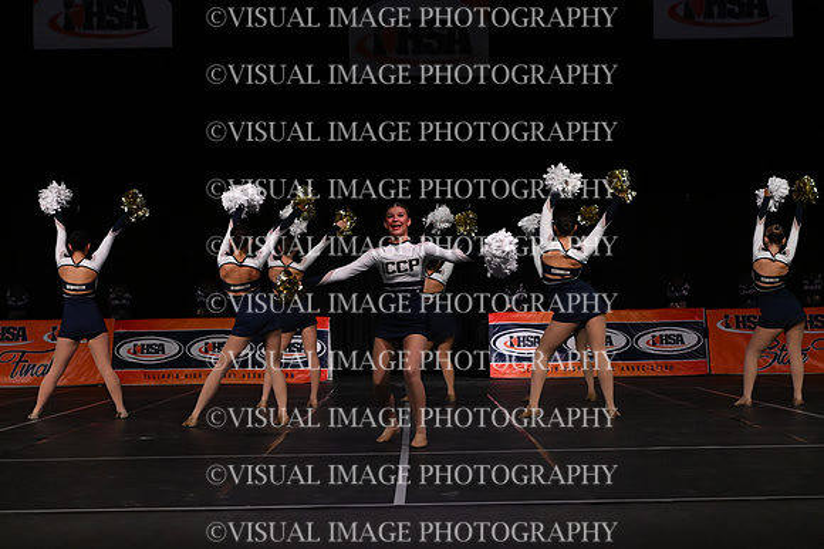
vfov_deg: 17.5
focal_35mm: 78
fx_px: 1784
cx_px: 412
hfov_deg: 26.0
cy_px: 274
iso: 6400
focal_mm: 52
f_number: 4
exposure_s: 1/1000
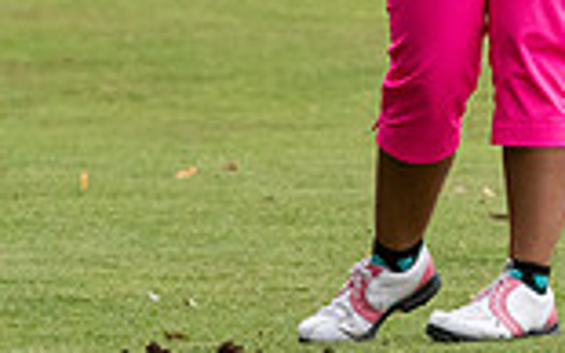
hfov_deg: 1.3
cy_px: -253
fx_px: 25570
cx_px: 707
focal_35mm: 1660
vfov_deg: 0.8
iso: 2000
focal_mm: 290
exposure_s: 1/1000
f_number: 5.6
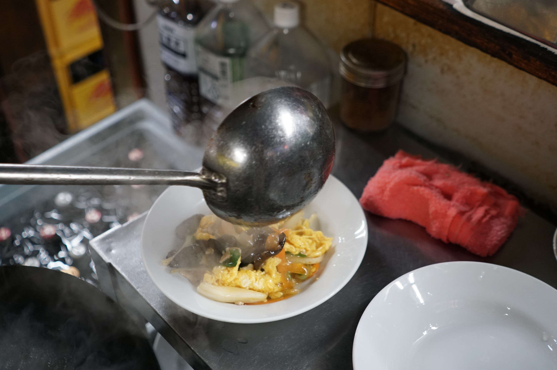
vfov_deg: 31.8
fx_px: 649
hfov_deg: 46.4
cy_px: 185
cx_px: 278
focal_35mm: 42
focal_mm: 28
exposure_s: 1/160
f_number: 2.5
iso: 1250
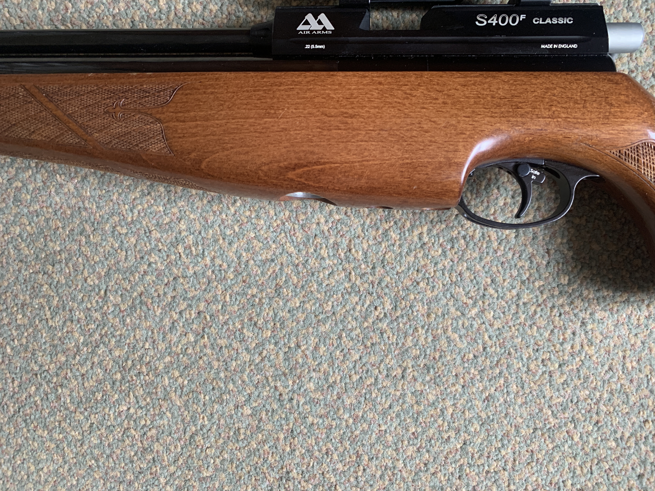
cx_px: 328
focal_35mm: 26
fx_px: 492
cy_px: 246
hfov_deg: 67.3
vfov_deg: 53.1
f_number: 1.8
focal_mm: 4.25
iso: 250
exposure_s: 1/60
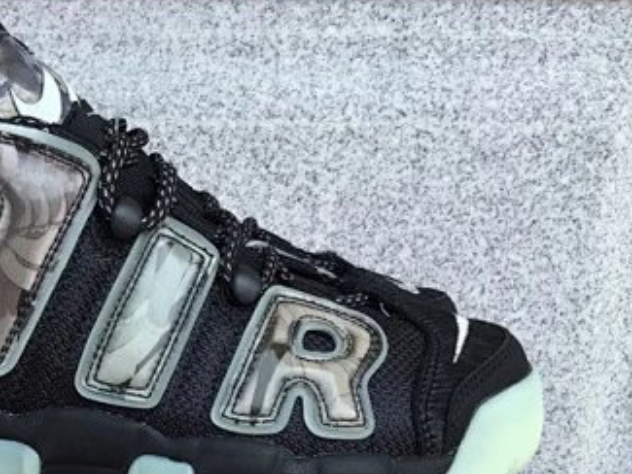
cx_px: 140
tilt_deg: -16.5
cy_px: 423
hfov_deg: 31.0
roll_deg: -0.3
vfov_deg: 23.4
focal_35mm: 61
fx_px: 1114
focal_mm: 3.3
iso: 25
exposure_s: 1/370
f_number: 2.4
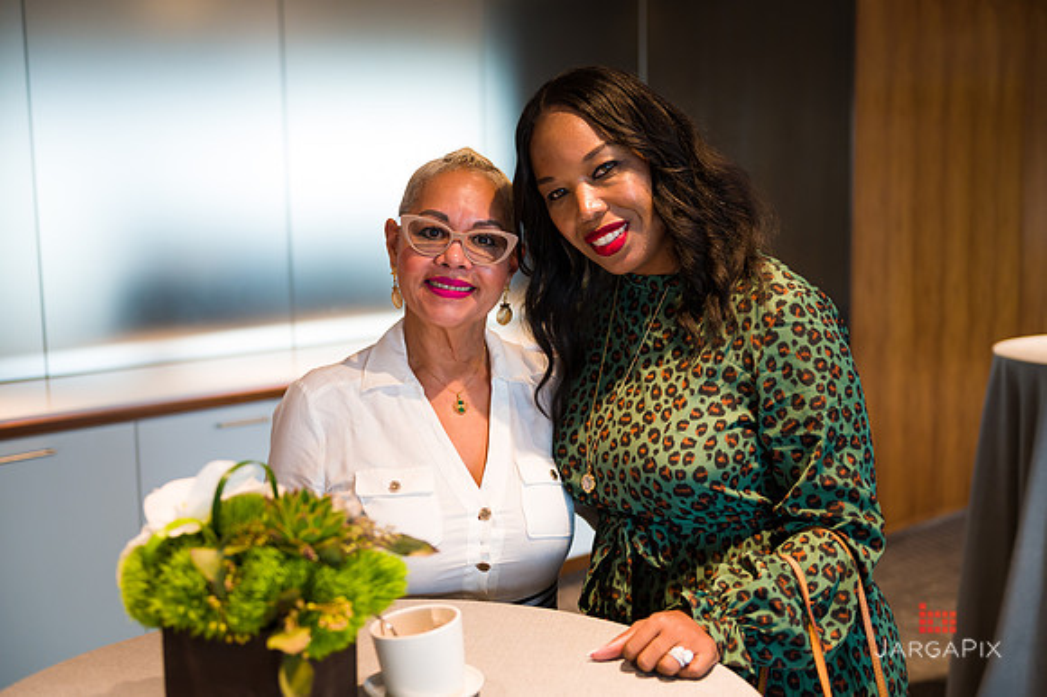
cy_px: 348
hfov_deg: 43.6
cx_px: 524
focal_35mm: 45
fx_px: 1308
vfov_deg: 29.8
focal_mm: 45
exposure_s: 1/125
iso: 800
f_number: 3.2
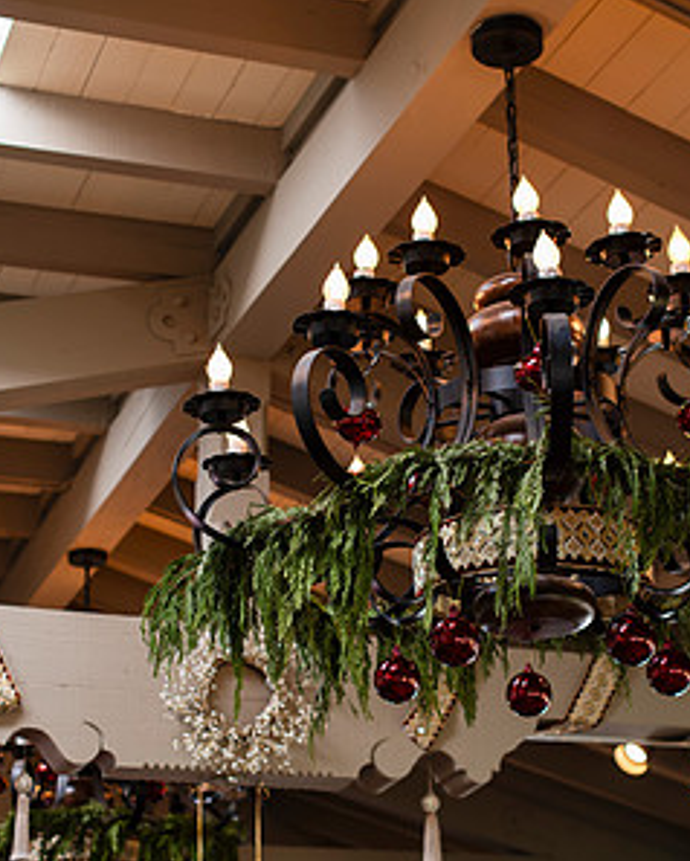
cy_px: 531
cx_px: 371
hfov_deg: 21.6
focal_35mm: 71
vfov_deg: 26.7
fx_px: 1811
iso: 200
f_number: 2.8
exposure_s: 1/80
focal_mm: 50
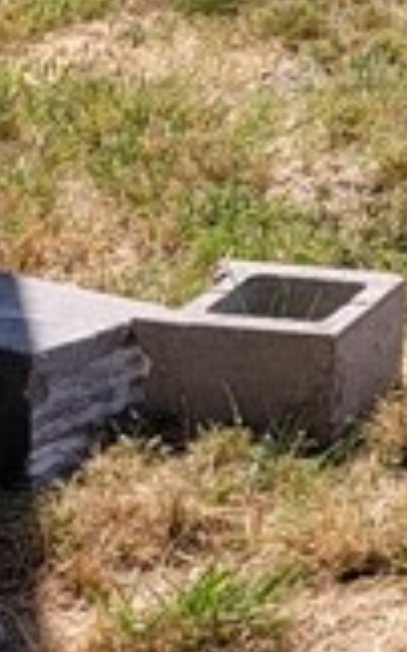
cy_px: -459
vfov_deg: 12.1
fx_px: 2862
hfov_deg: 6.0
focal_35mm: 161
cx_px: 1894
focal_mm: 6.7
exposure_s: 1/606
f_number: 1.8
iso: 16
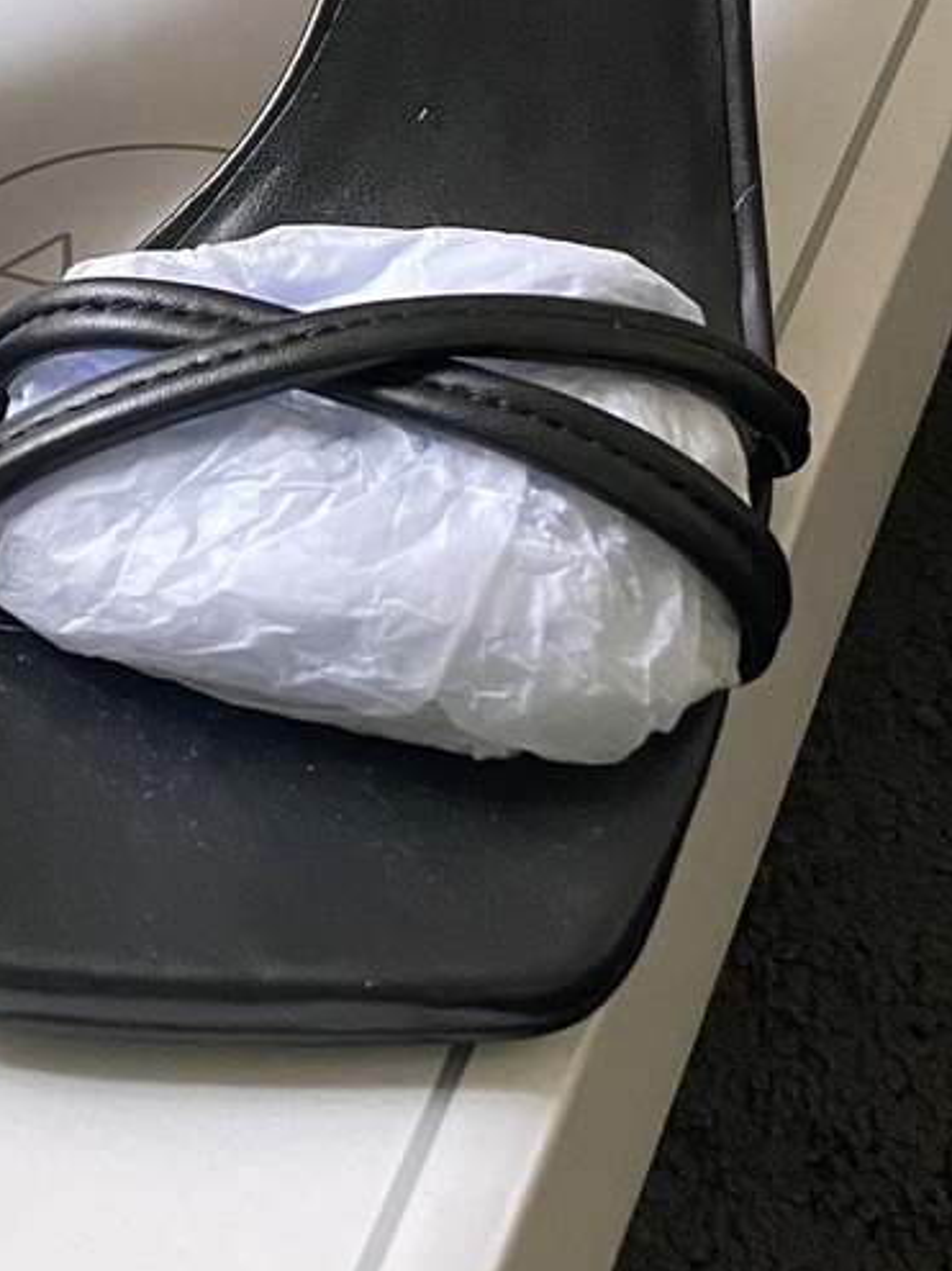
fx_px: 3082
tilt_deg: -38.4
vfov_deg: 23.1
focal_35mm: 84
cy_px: 349
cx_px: 157
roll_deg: +0.4
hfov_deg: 17.4
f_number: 1.8
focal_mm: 4.25
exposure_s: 1/54
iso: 500
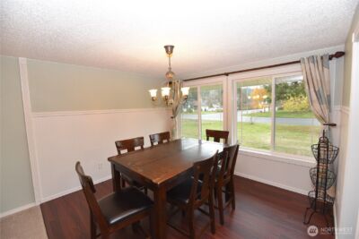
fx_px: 150
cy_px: 120
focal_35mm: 15
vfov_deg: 77.4
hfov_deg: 100.4
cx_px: 180
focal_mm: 15
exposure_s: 1/60
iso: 800
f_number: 4
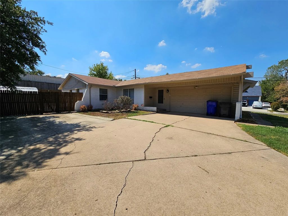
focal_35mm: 13
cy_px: 108
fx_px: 108
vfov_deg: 89.9
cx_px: 144
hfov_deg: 106.2
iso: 50
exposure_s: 1/3717
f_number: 2.2
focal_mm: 2.2
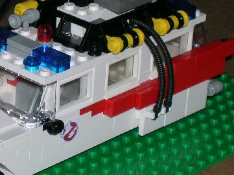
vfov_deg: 6.7
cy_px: 104
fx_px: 1486
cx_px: 66
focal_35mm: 220
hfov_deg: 9.0
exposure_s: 1/60.1
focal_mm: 17.1
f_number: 4.9
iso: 50
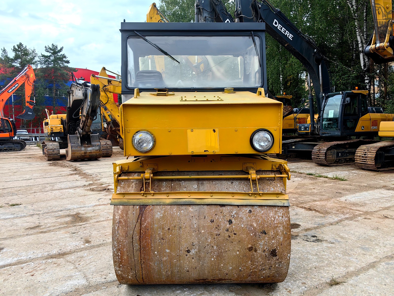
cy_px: 148
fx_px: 307
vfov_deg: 51.4
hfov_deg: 65.3
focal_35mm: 27
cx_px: 197
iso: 50
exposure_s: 1/1776
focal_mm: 6.35
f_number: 2
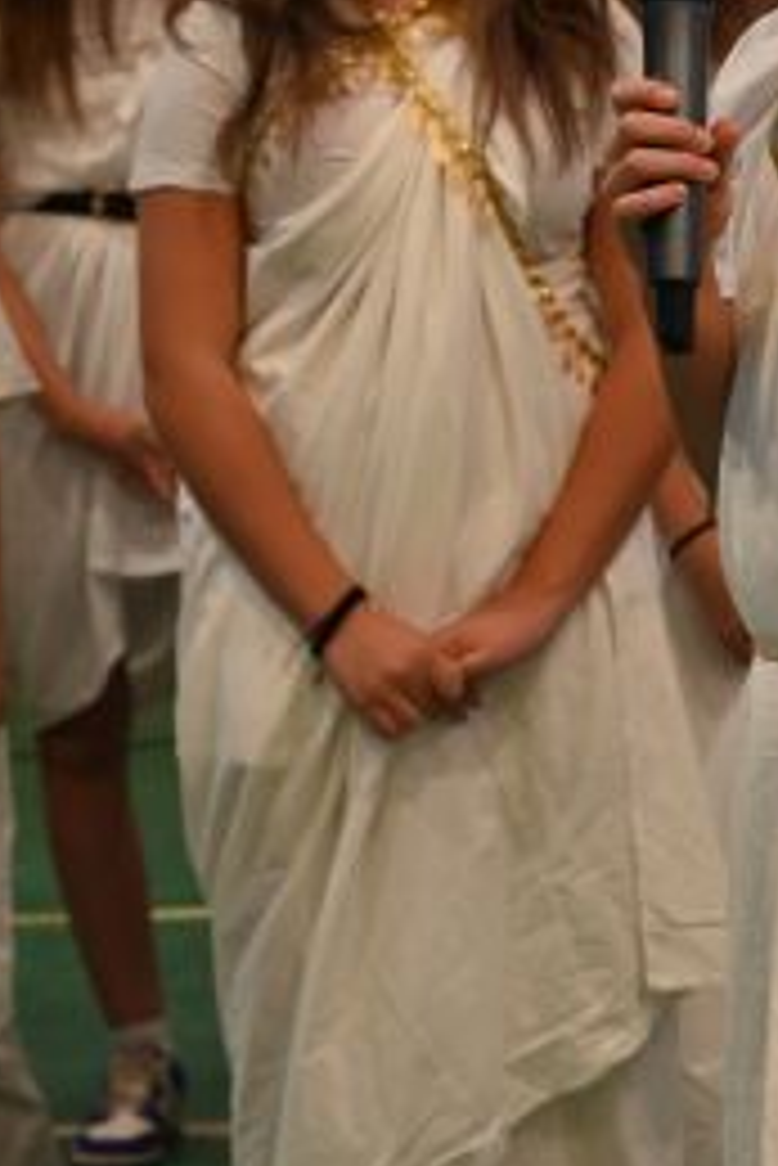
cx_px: 758
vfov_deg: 12.2
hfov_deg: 8.1
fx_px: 5471
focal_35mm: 169
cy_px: 522
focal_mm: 73
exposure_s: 1/125
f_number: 6
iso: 1600
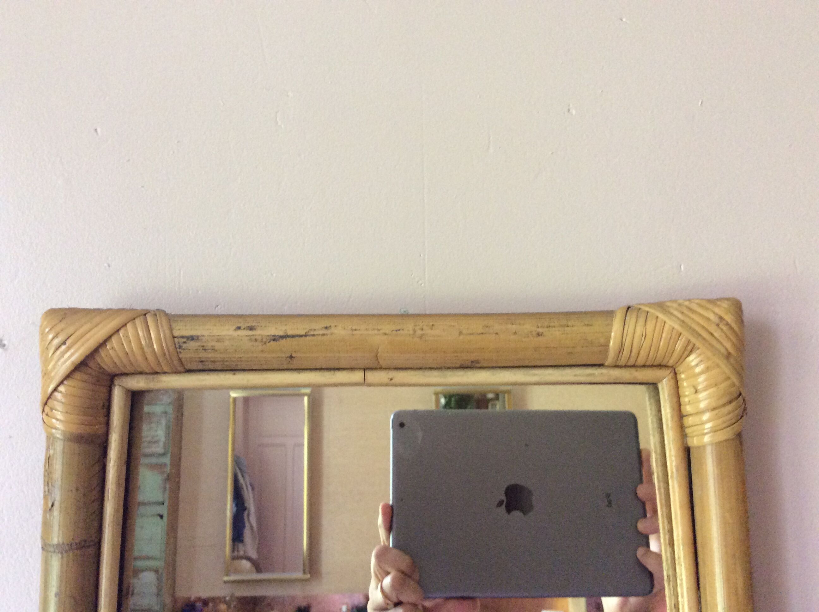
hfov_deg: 56.9
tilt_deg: +7.1
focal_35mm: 32
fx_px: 756
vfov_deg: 44.1
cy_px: 306
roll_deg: +2.8
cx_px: 410
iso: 250
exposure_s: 1/25
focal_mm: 3.3
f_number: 2.4
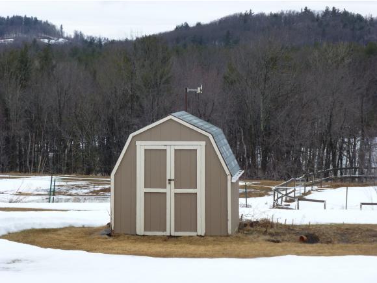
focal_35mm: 122
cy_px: 142
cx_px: 188
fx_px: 1330
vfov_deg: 12.2
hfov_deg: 16.1
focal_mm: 21.8
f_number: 5.4
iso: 100
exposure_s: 1/160
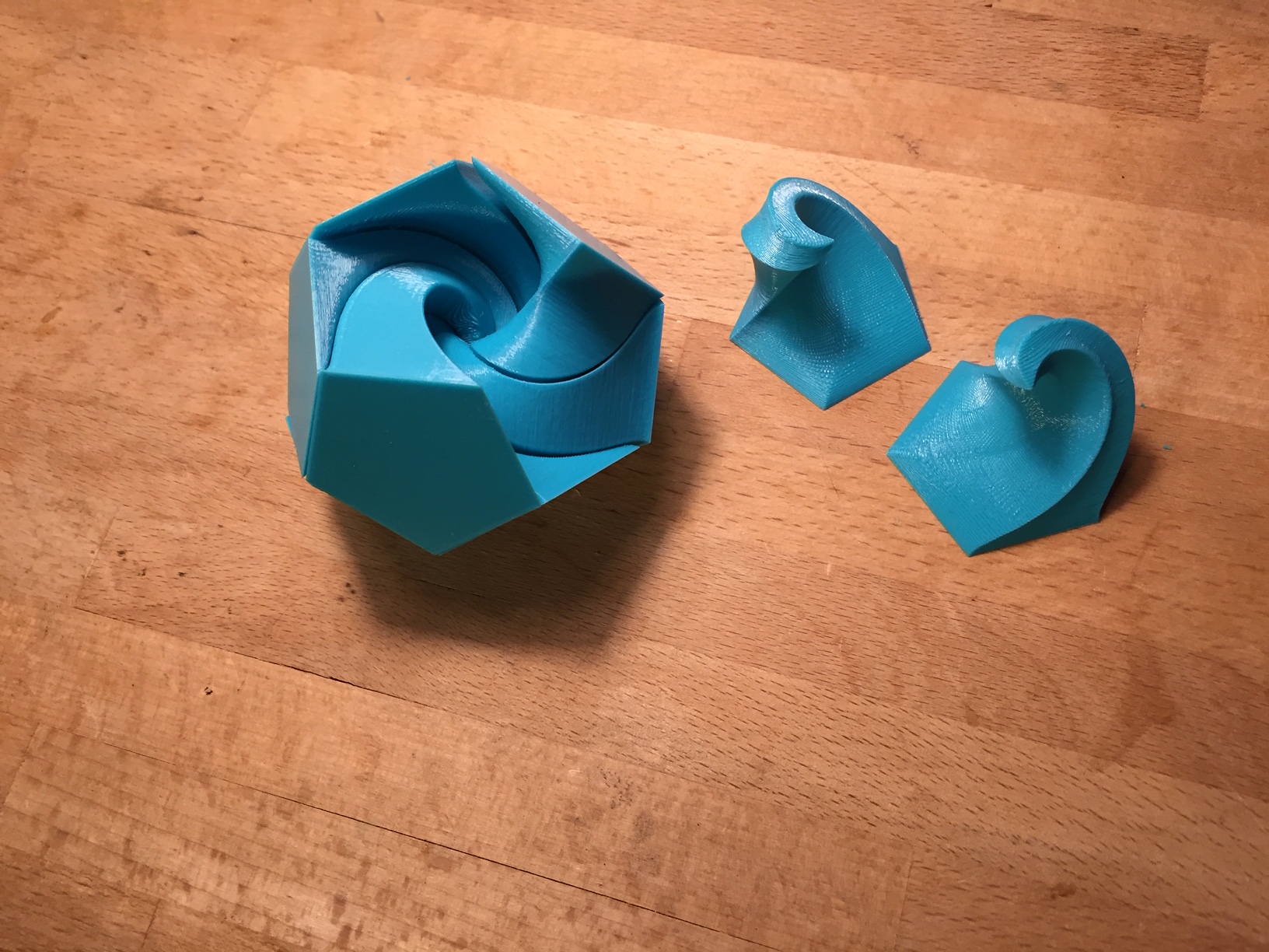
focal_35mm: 29
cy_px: 476
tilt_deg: -66.6
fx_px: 1063
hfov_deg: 61.7
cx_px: 634
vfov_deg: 48.2
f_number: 2.2
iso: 40
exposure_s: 1/30
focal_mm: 4.15
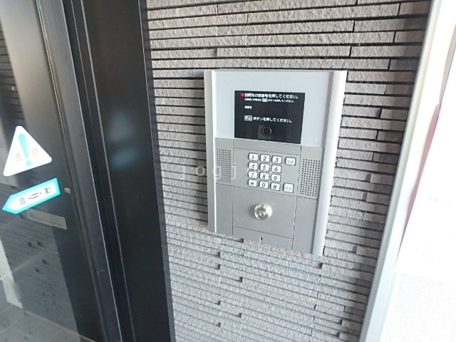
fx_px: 277
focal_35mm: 21
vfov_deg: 63.4
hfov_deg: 79.0
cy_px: 171
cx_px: 228
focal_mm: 3.7
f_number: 3.5
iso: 800
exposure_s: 1/25
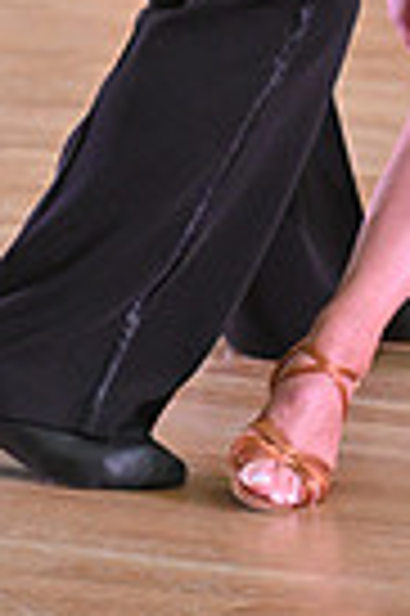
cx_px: 507
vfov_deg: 3.6
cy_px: -629
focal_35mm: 572
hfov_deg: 2.4
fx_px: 9796
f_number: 5
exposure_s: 1/320
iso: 3200
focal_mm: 135
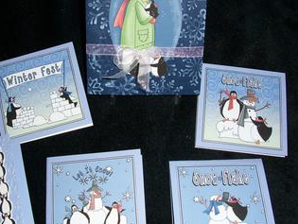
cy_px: 100
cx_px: 126
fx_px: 431
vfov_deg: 29.1
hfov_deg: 38.1
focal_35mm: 50
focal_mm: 6.3
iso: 80
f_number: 3.1
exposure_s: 1/60
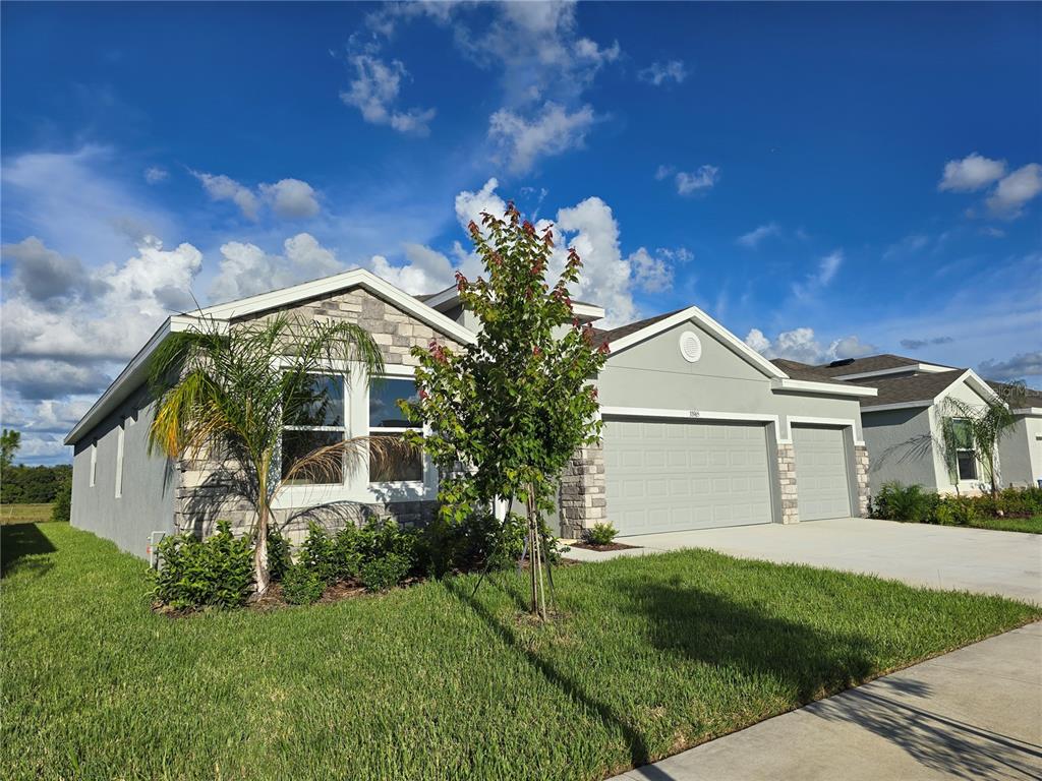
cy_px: 390
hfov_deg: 73.9
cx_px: 521
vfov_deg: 58.9
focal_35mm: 23
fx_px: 692
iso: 12
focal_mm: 6.3
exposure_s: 1/1429
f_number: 1.7
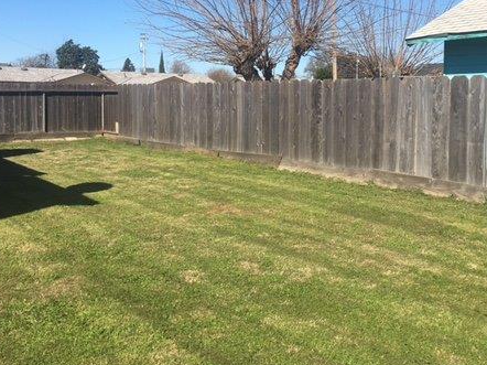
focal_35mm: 42
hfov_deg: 44.7
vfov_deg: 34.0
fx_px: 591
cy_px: 122
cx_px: 283
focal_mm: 4.15
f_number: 2.2
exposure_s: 1/1832
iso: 25
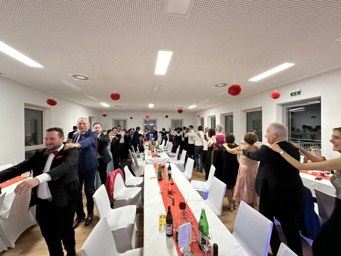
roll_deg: -0.9
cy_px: 128
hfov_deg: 102.1
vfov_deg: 85.7
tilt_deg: +0.0
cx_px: 170
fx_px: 138
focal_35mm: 14
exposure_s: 1/50
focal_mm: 2.22
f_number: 2.2
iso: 200
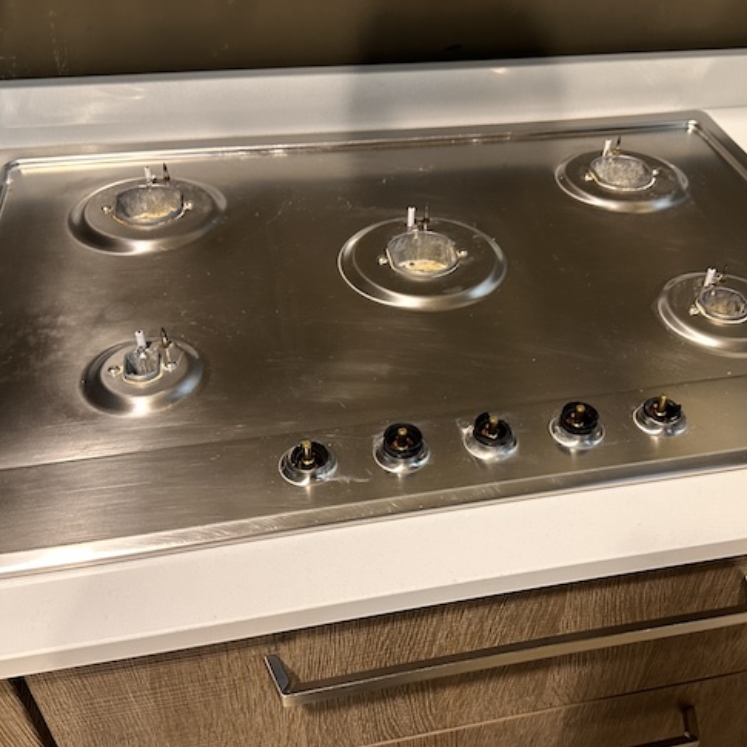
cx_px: 448
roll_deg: -4.0
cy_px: 393
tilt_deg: -39.7
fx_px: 855
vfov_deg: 47.2
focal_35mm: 35
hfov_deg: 47.0
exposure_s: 1/50
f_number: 1.78
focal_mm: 6.86
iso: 250
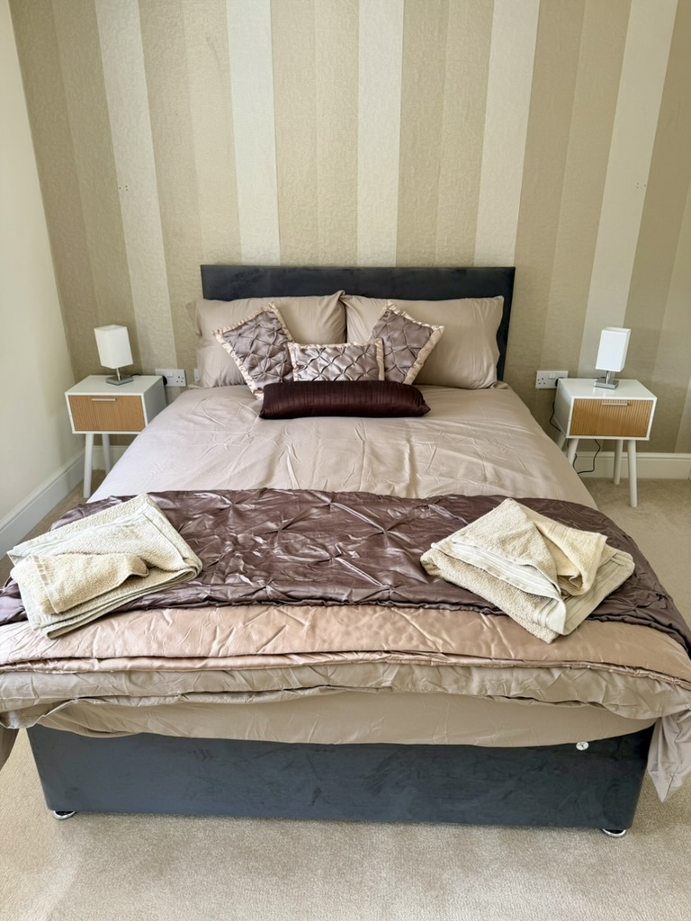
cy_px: 460
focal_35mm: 24
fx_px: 639
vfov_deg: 71.6
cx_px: 346
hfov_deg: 56.8
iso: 64
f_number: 1.78
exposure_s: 1/121
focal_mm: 6.76
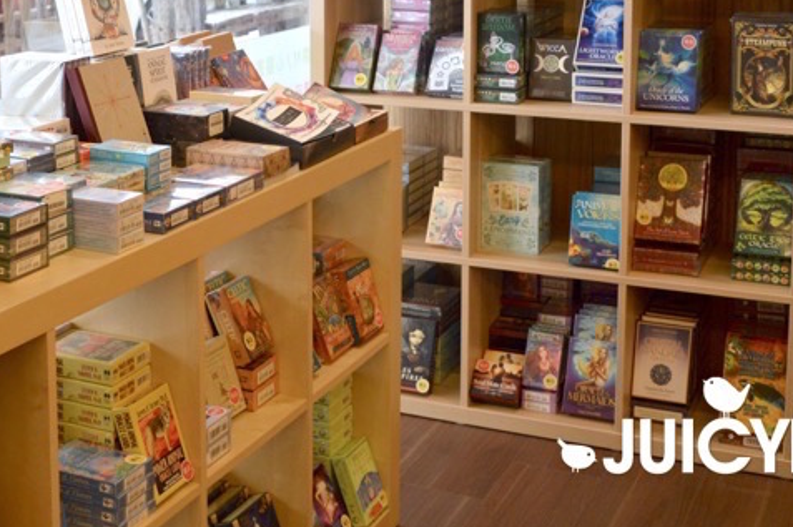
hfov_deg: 34.1
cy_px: -14
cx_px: 249
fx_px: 1276
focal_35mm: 58
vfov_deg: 22.3
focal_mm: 18
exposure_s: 1/50
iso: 400
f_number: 3.5
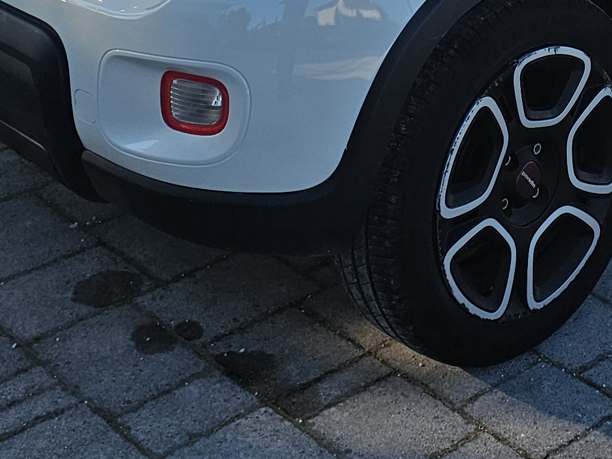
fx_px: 1573
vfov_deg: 14.5
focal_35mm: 89
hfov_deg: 21.8
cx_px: 466
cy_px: -382
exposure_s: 1/2000
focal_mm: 6.3
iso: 40
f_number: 1.7
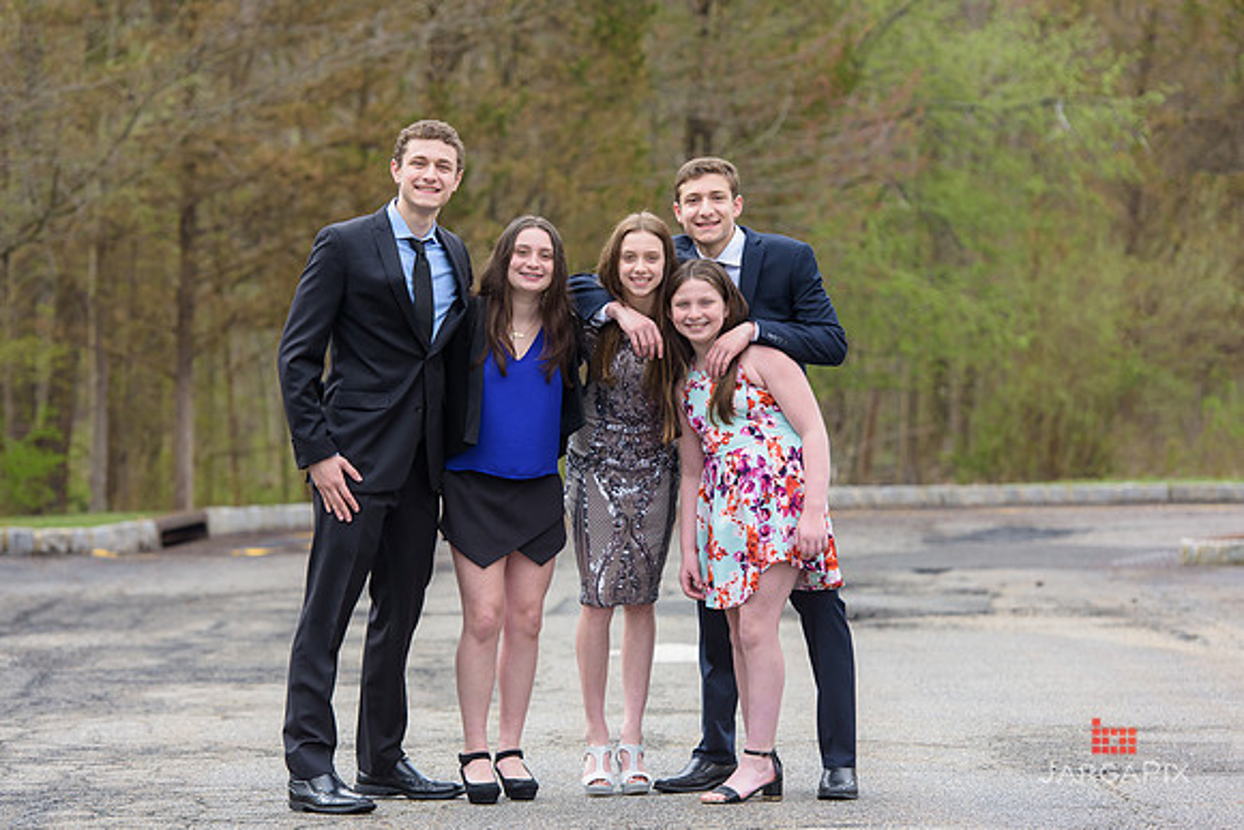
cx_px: 622
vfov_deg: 10.2
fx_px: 4666
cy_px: 415
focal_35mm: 135
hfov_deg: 15.2
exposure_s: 1/800
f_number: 5
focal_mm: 135
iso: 400
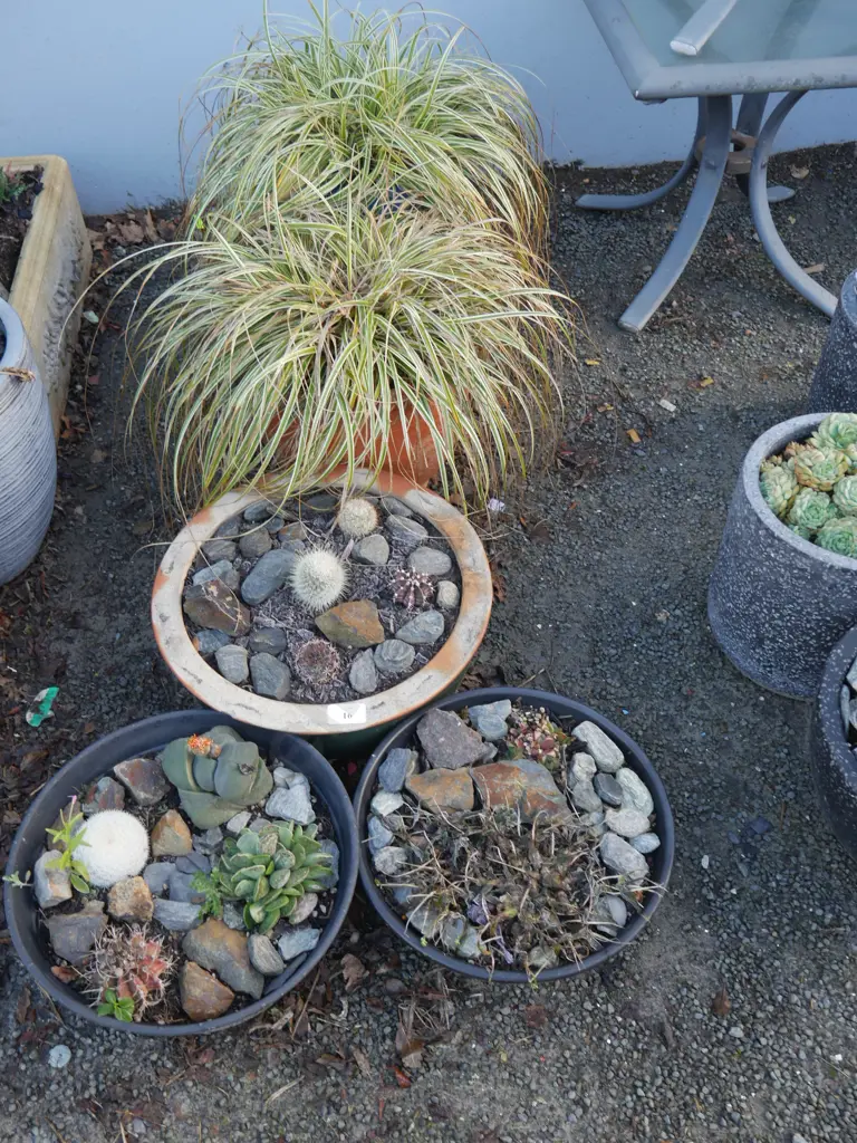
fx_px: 1122
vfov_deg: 54.0
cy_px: 572
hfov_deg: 41.8
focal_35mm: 34
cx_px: 428
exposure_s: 1/60
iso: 200
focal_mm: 17
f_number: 4
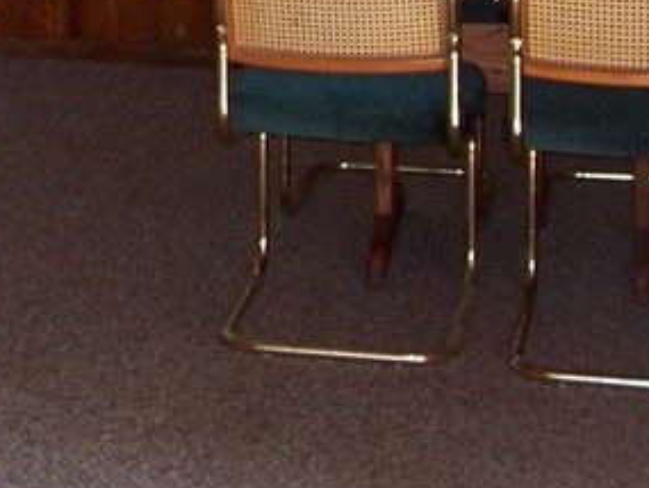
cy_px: -233
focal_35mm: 122
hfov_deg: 15.3
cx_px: -210
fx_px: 2288
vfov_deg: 11.7
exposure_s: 1/112
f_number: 2.7
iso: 140
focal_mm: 5.6
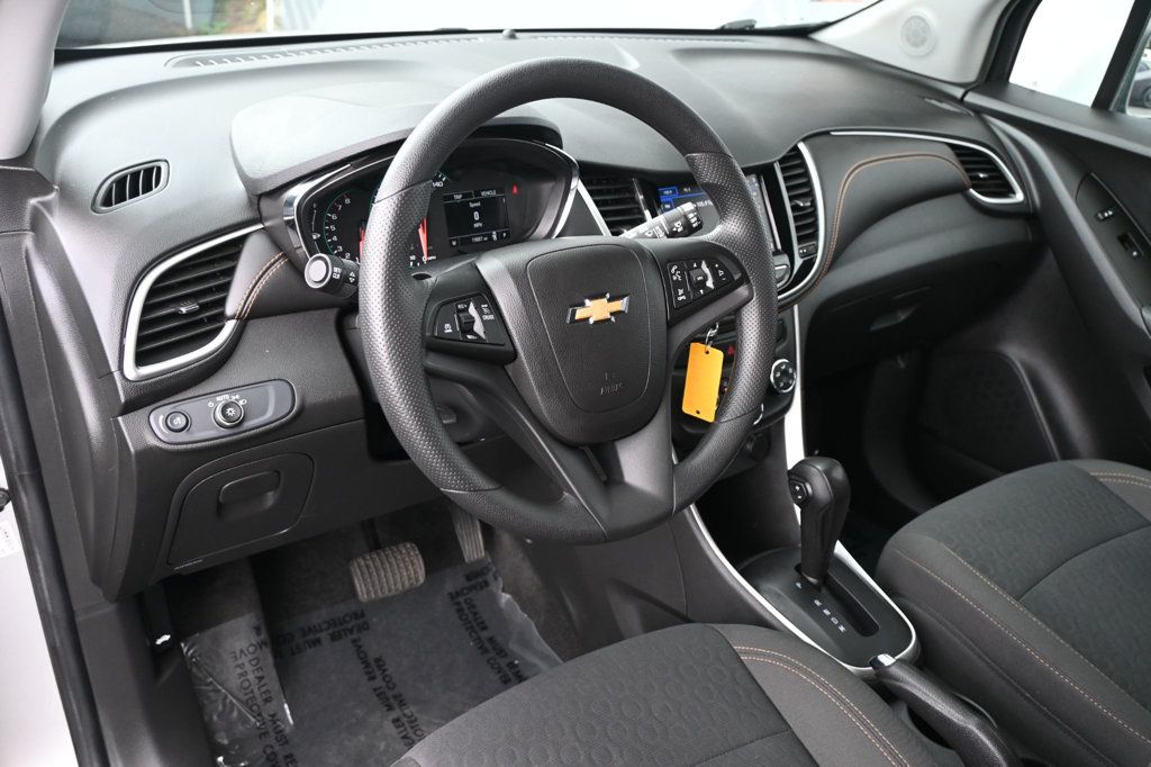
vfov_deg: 43.6
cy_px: 384
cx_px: 576
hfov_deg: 61.9
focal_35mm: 30
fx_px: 959
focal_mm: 20
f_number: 3.8
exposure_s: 1/125
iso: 640
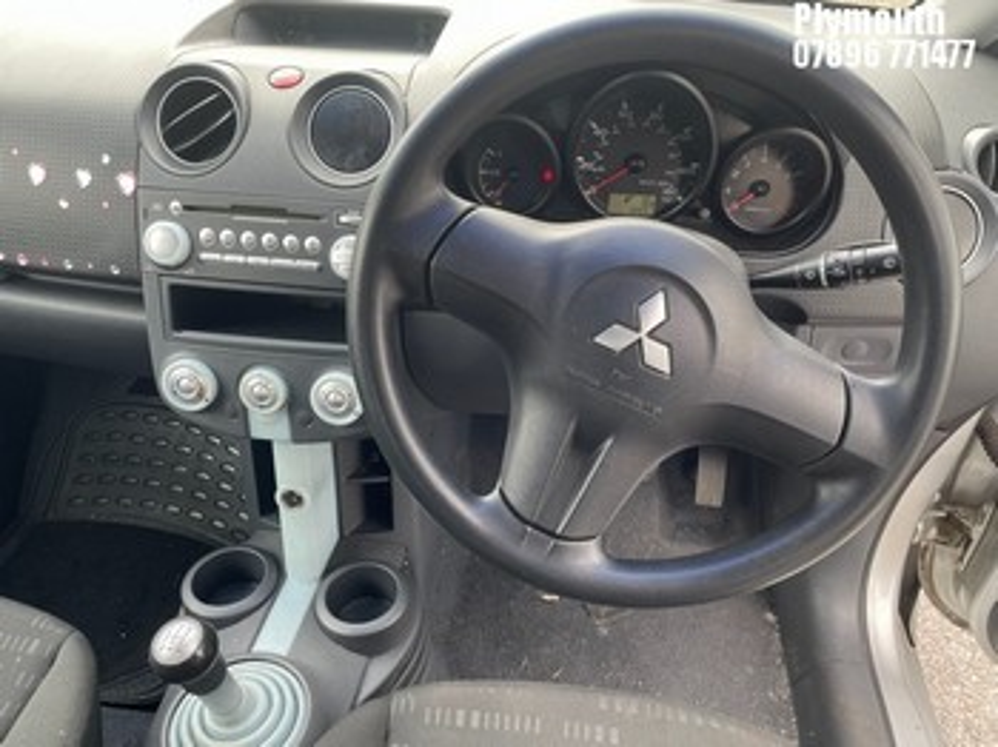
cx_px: 499
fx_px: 749
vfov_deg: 53.0
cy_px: 374
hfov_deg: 67.3
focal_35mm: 26
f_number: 1.6
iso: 64
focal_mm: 4.2
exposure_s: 1/121
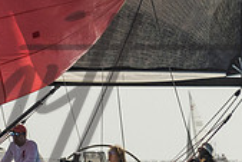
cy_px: 5
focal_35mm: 1281
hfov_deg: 1.6
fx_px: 8618
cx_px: -76
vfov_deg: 1.1
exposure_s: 1/2500
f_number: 6.3
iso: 320
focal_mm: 200
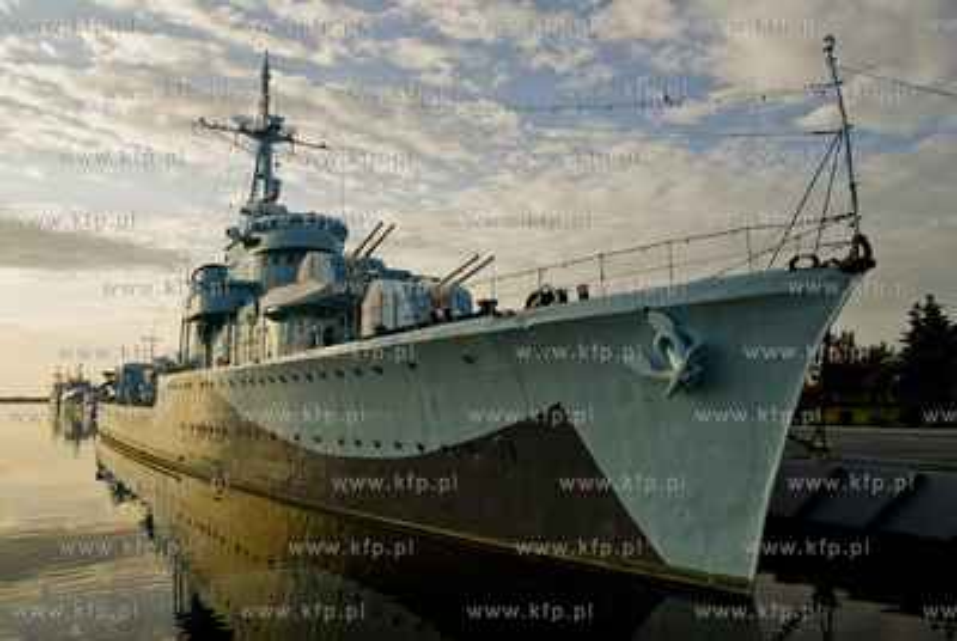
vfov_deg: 50.6
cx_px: 478
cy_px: 320
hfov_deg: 70.4
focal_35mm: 26
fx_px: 679
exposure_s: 1/160
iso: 100
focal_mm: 17
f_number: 10
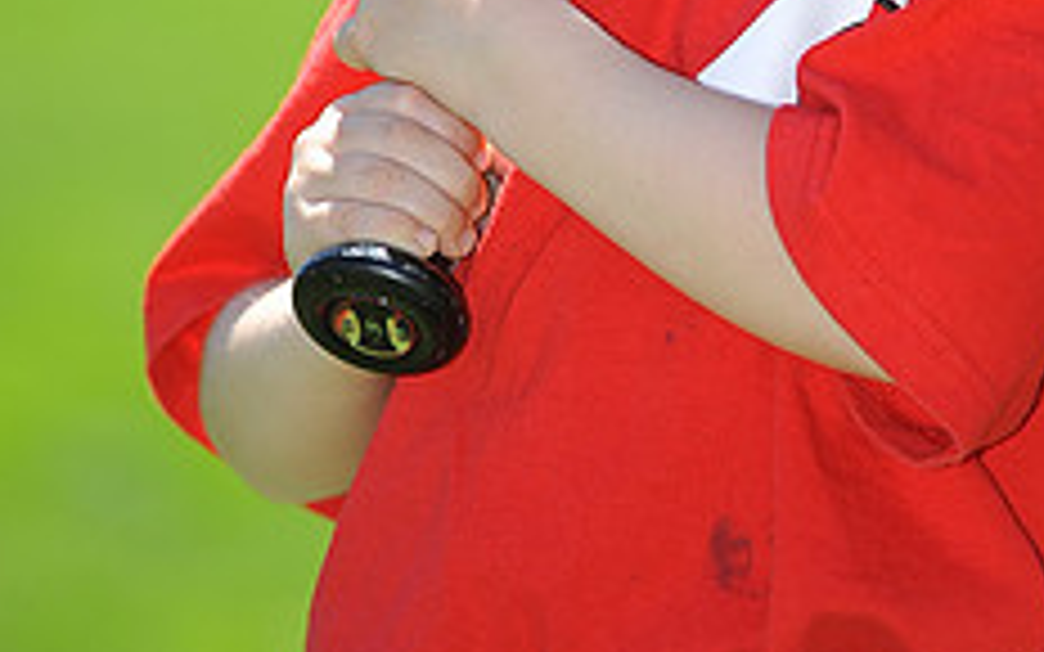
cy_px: -531
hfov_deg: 4.1
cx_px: 814
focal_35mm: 509
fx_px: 14482
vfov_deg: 2.6
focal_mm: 200
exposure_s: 1/640
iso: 200
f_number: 4.5
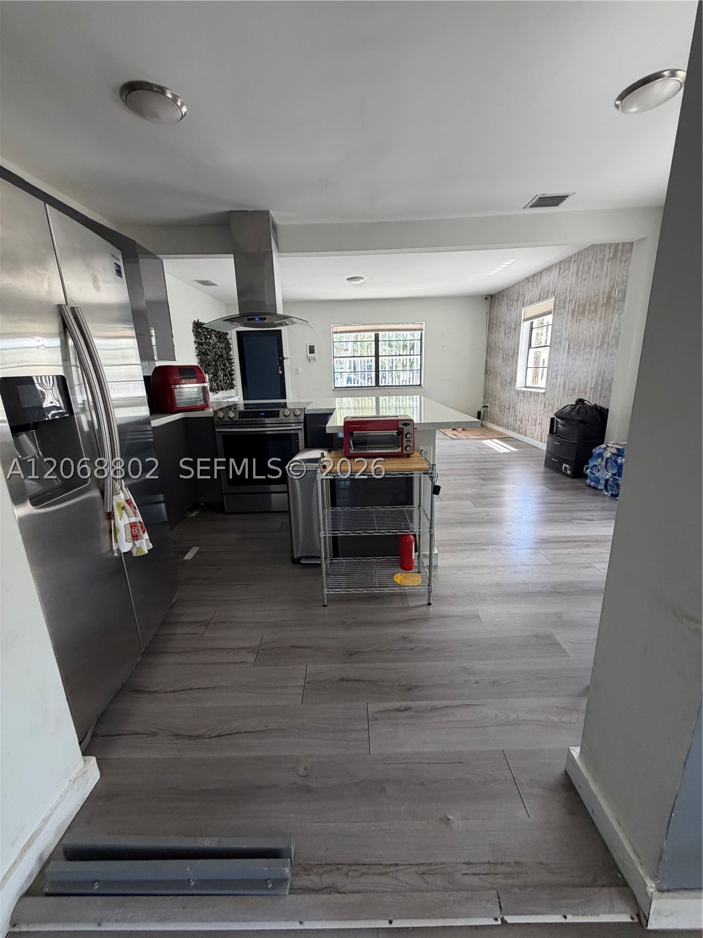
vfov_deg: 102.1
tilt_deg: -10.6
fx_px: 379
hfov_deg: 85.7
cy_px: 469
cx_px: 352
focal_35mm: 14
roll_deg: +1.5
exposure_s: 1/121
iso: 250
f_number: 2.2
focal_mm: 2.22
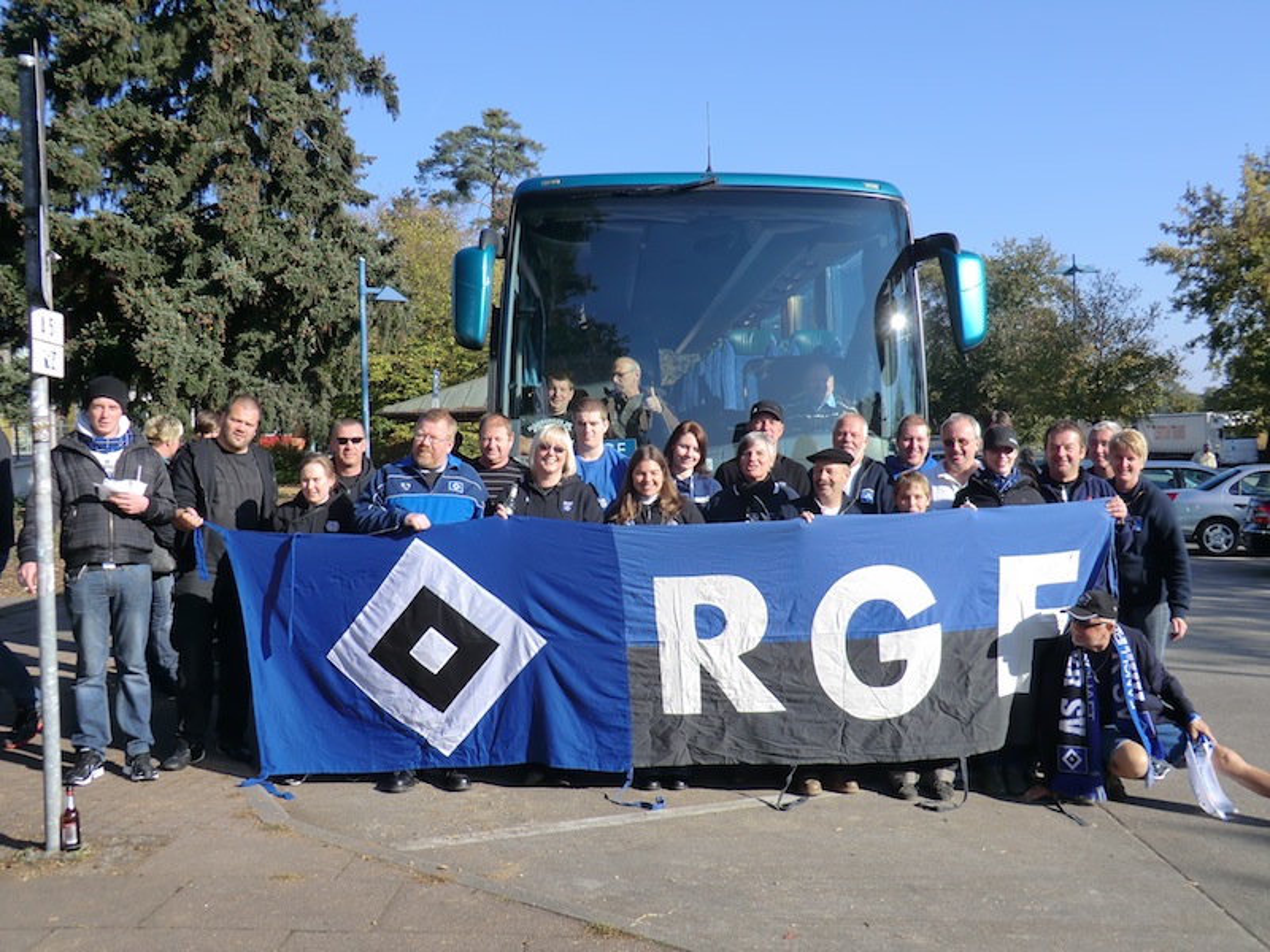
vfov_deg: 41.8
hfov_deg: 54.0
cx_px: 635
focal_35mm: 34
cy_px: 476
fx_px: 1247
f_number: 3.6
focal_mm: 6.1
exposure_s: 1/400
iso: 64
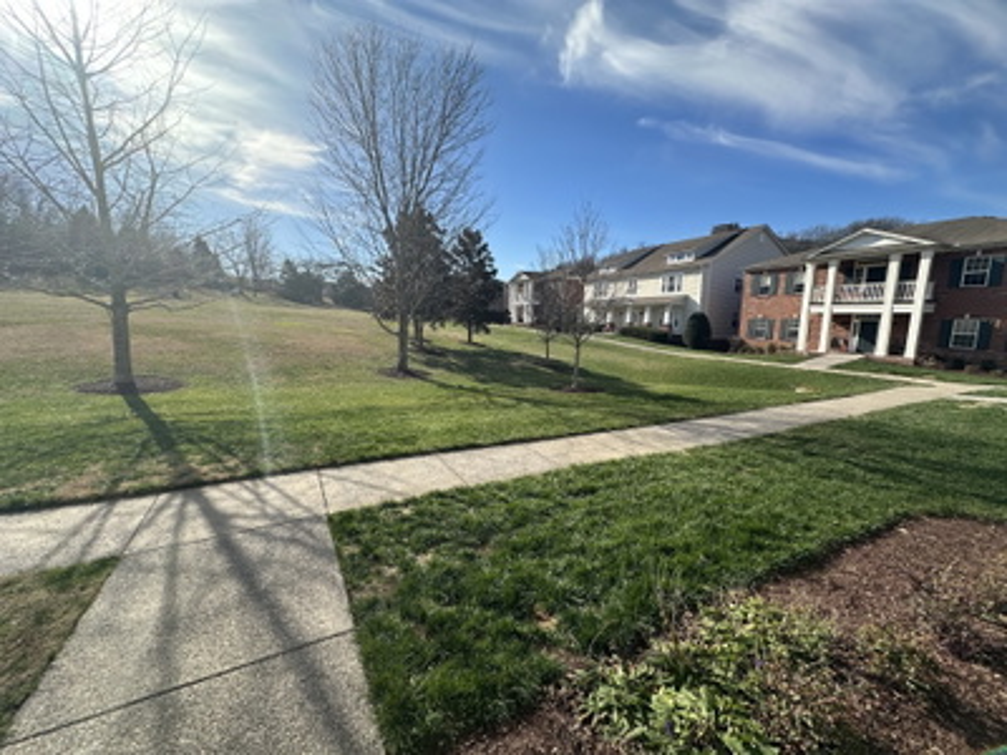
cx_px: 504
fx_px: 407
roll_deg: +0.7
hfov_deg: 102.1
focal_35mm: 14
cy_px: 378
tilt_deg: -8.0
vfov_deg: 85.7
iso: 40
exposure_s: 1/1366
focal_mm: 2.22
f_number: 2.2
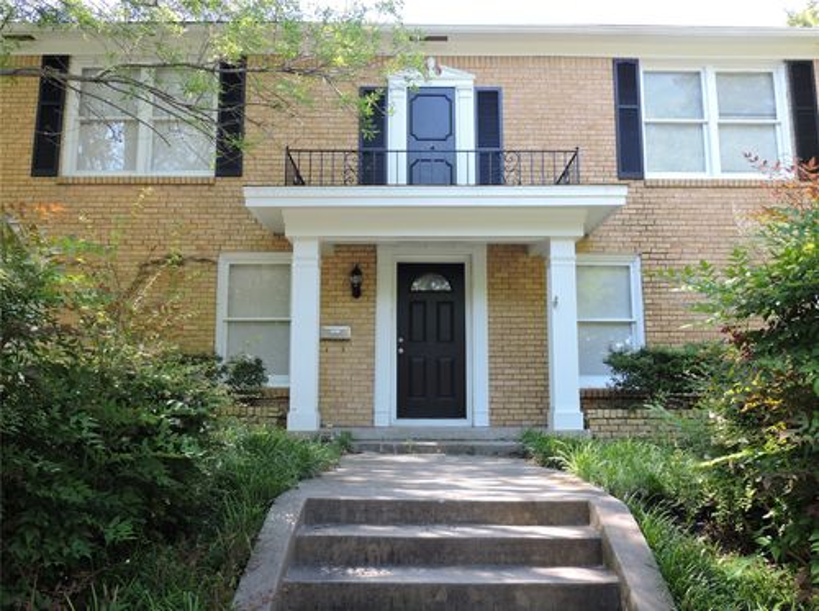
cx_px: 410
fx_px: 708
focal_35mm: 30
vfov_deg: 46.7
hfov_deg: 60.1
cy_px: 306
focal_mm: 5.4
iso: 100
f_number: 3.1
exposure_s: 1/80
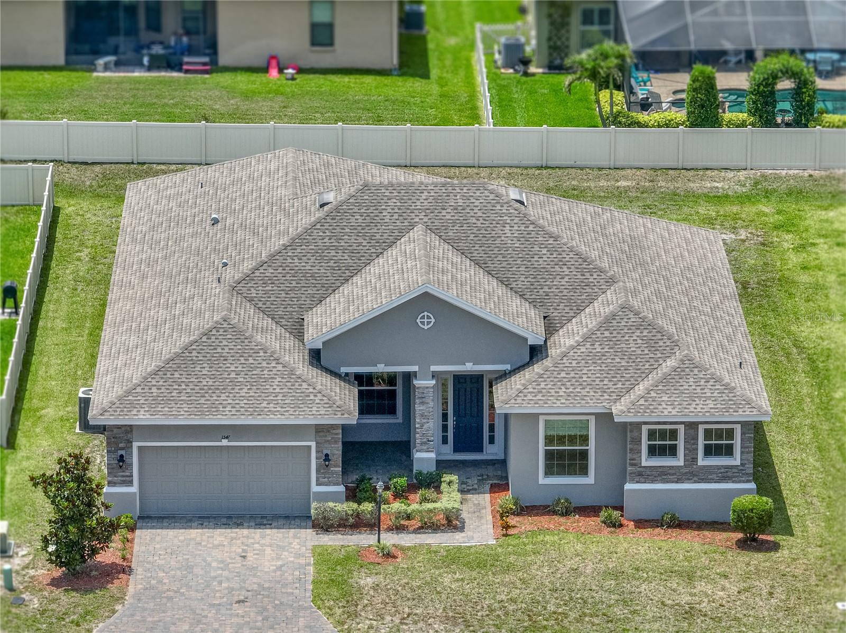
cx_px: 423
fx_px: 3932
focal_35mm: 161
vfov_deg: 9.2
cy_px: 316
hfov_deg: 12.3
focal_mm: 29.85
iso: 100
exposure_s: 1/240
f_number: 4.4
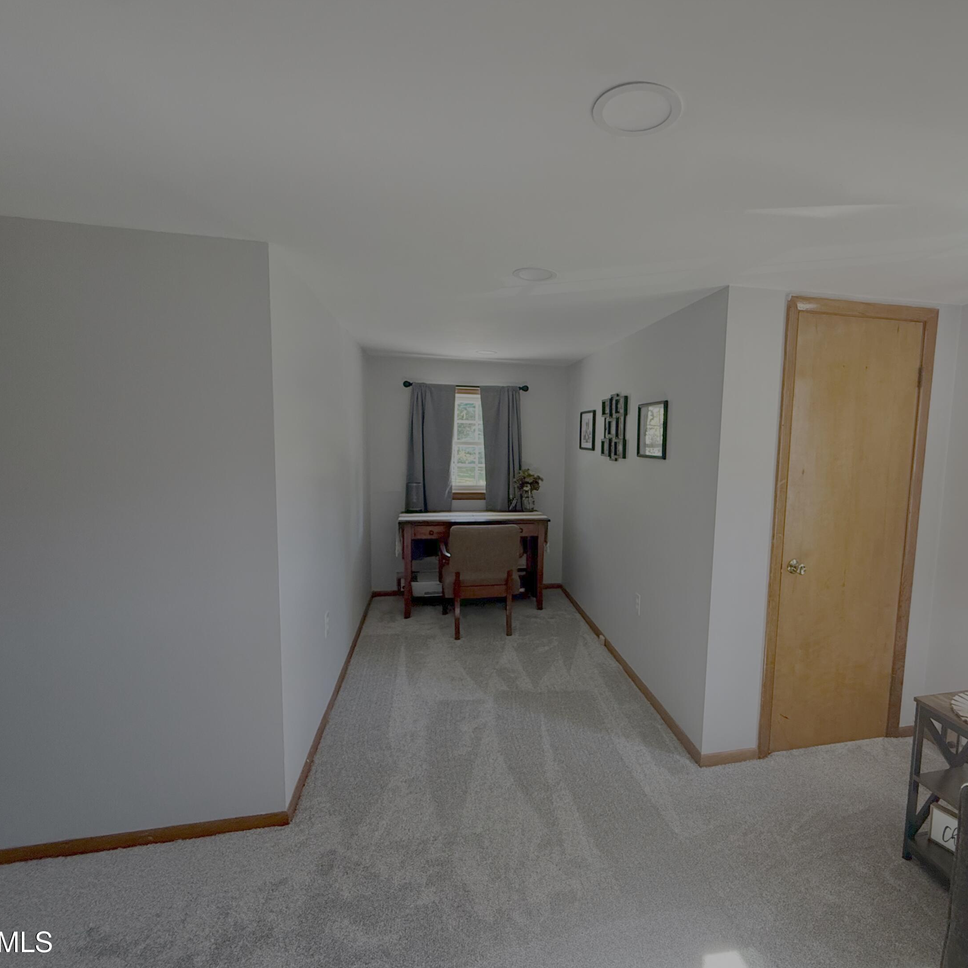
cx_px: 570
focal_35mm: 17
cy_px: 489
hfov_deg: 83.2
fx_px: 538
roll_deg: -1.2
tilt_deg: -4.5
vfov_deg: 84.0
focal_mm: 2.22
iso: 400
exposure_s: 1/99
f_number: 2.2
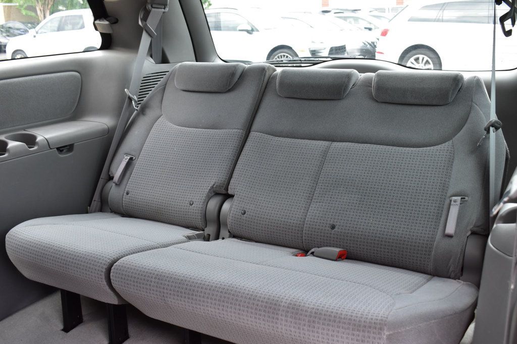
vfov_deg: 34.2
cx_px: 258
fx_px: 560
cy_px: 172
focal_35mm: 39
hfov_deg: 49.6
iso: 400
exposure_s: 1/50
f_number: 8
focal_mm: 26
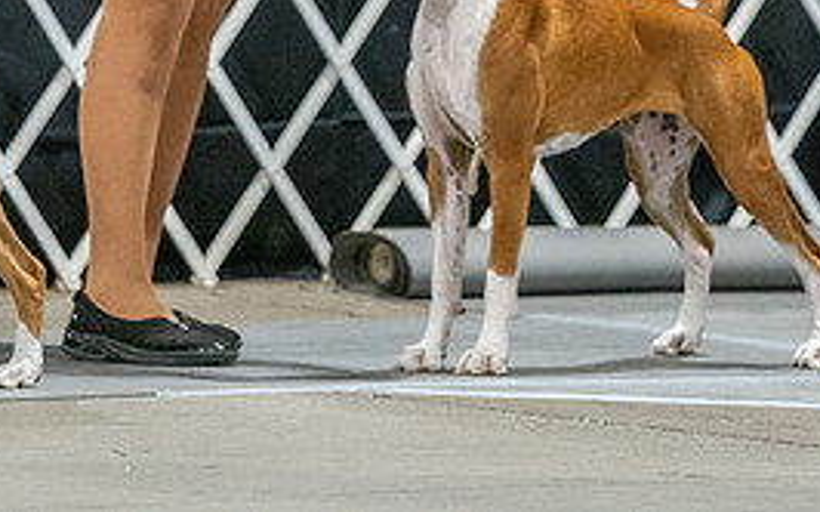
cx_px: 449
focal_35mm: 518
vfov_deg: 2.5
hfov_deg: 4.1
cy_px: -179
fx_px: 11571
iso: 6400
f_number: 3.2
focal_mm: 200
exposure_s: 1/250
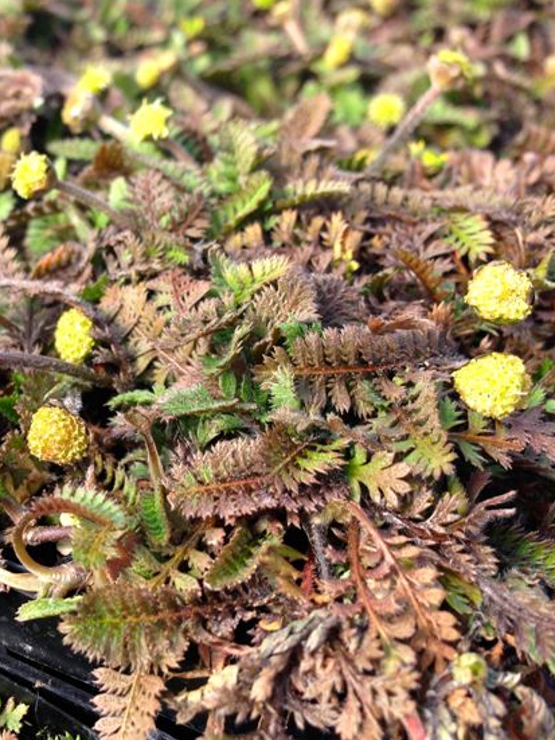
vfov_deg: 42.1
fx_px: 961
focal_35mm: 45
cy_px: 371
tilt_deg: -39.3
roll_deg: -4.3
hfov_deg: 31.0
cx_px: 71
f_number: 2.4
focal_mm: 4.12
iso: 50
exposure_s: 1/414
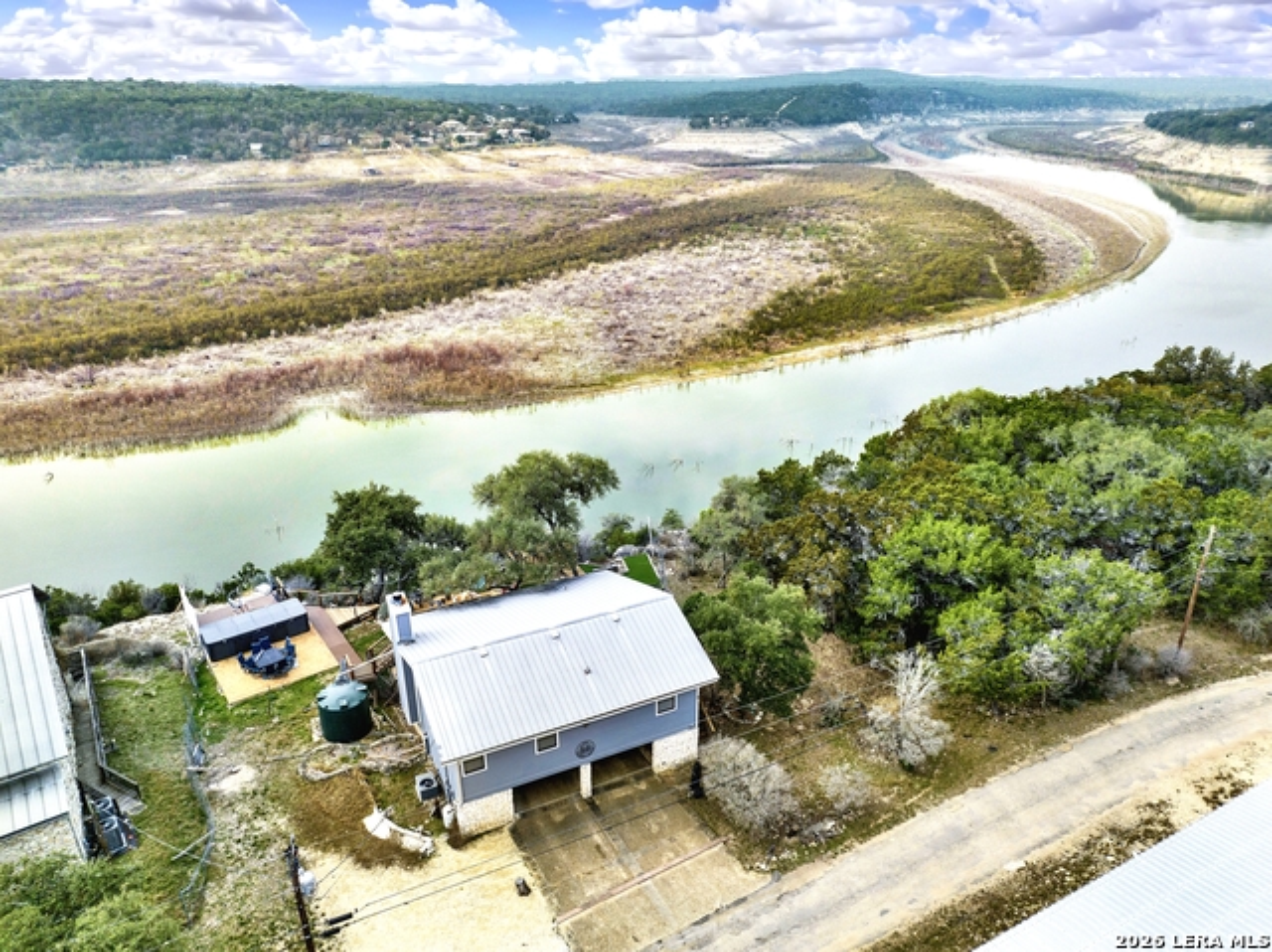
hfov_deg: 71.6
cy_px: 476
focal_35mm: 24
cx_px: 636
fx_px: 881
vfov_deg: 56.8
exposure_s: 1/2000
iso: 170
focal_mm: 12.29
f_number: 2.8
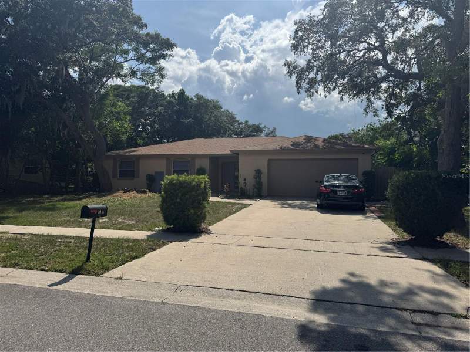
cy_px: 176
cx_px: 235
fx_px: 326
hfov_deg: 71.6
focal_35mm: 24
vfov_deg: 56.8
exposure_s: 1/9009
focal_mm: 6.76
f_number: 1.78
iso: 80
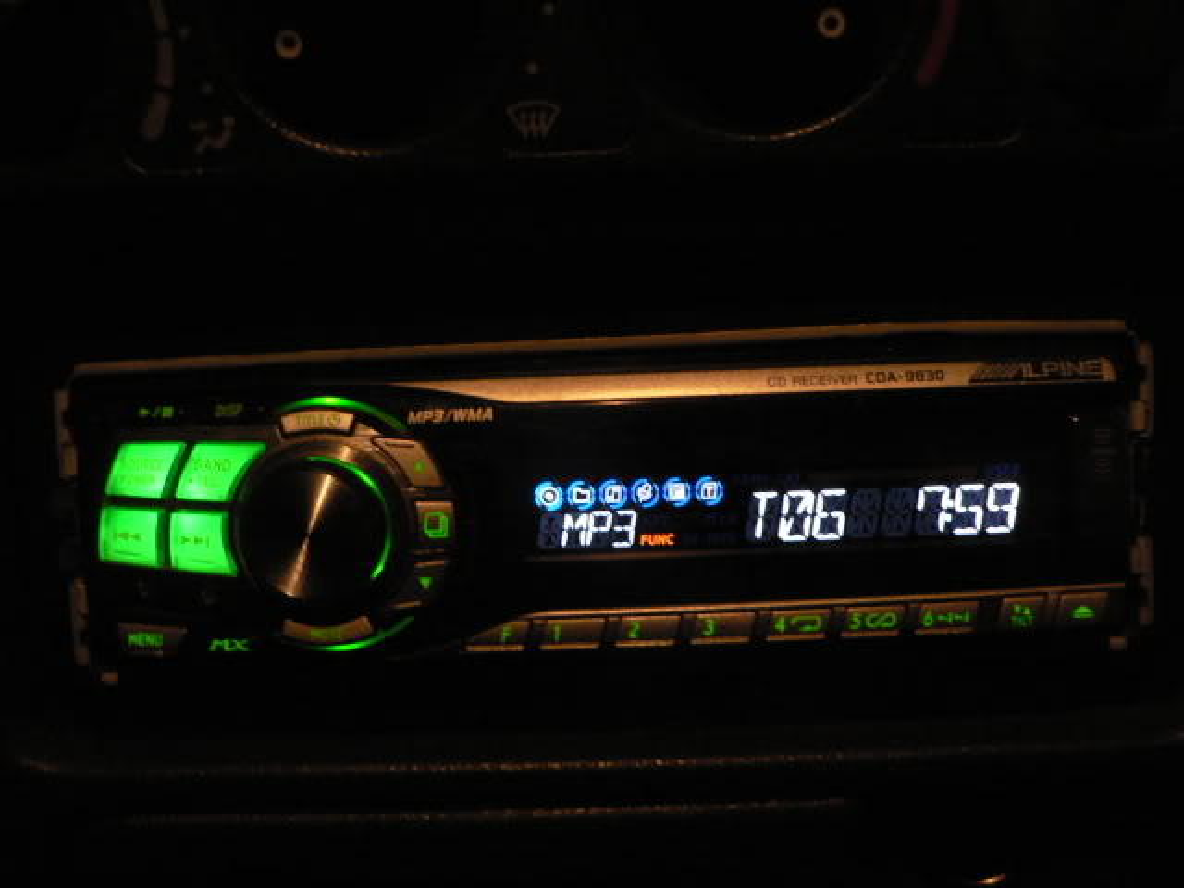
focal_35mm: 36
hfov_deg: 51.4
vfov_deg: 39.7
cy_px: 444
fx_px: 1231
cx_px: 592
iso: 200
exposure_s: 1/4
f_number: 2.8
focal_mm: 6
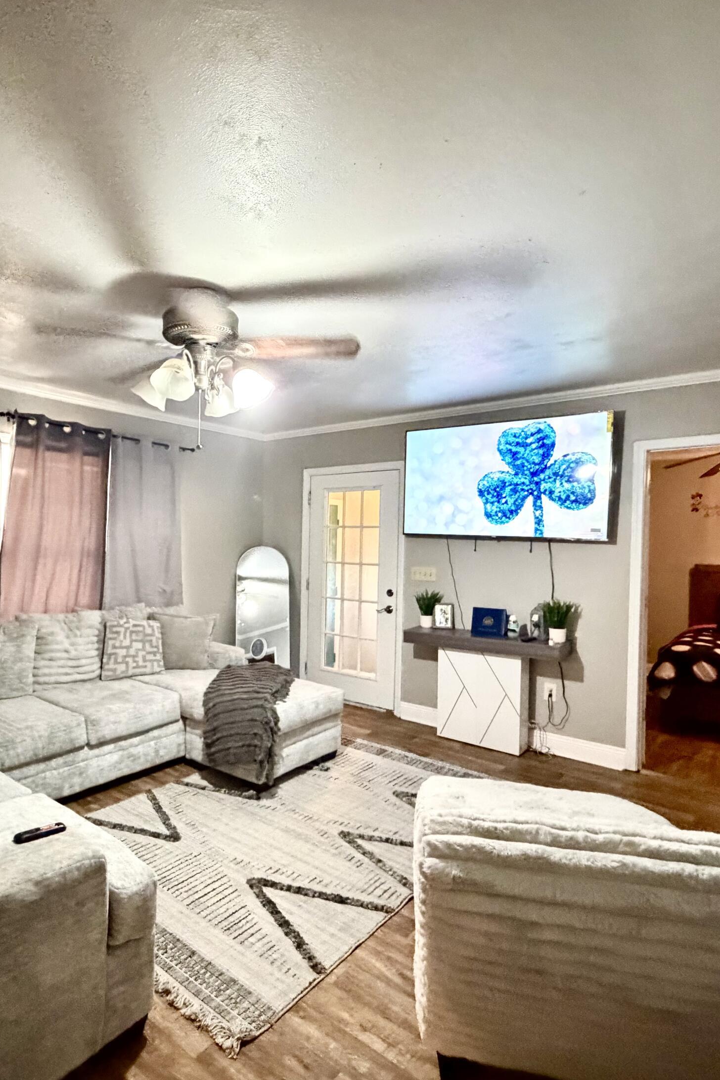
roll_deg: -0.5
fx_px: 600
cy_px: 553
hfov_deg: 60.9
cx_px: 259
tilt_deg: -1.0
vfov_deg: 84.0
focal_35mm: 20
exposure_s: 1/60
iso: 1250
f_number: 2.2
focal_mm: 2.22
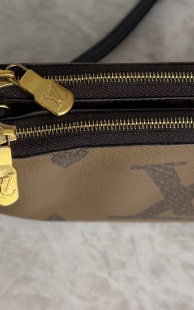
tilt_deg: -68.4
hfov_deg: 17.5
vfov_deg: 27.8
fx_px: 626
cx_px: 43
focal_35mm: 74
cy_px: 122
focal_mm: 6.76
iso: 100
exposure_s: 1/202
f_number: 1.78
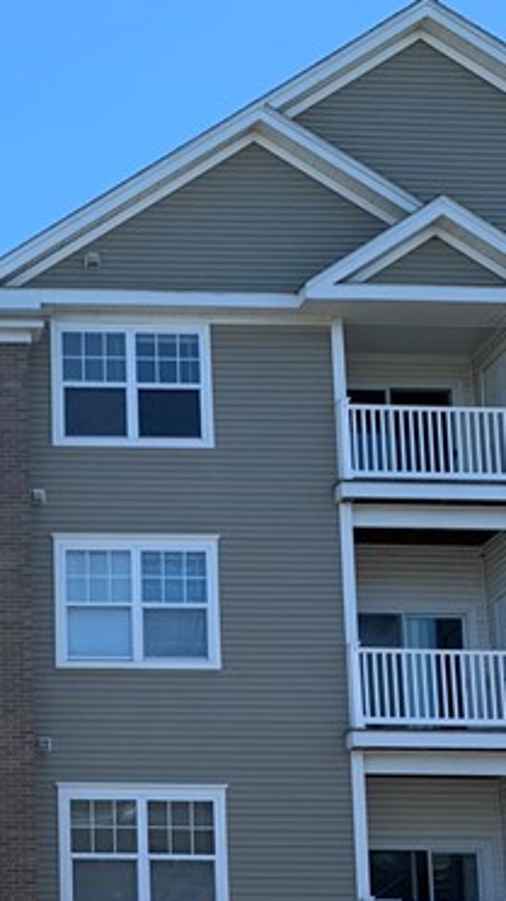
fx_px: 1862
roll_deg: -0.4
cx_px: -230
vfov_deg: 26.1
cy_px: 855
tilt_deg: +8.2
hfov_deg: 14.5
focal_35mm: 78
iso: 25
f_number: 1.8
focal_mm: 4.25
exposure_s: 1/835
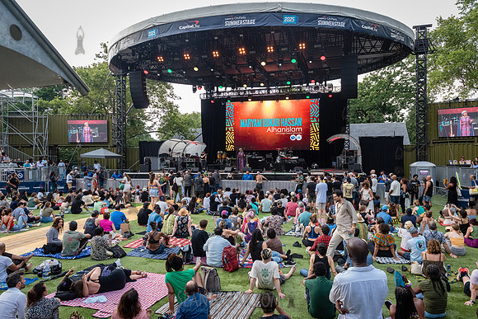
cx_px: 239
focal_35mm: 28
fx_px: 374
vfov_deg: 46.1
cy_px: 160
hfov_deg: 65.1
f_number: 4.5
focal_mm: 28
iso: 2000
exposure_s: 1/500
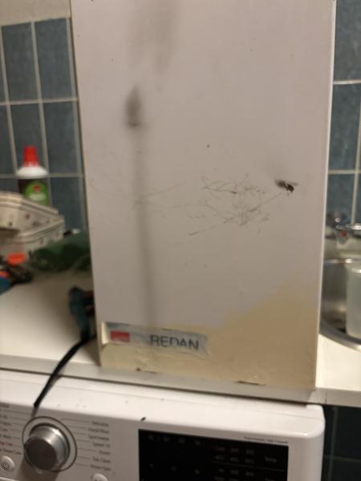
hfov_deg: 53.1
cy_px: 240
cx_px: 180
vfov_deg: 67.3
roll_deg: +1.5
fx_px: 362
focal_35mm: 26
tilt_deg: -13.6
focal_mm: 5.96
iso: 320
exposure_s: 1/50
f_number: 1.6
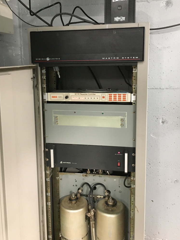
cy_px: 99
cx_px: 79
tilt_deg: -9.3
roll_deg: +1.4
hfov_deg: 40.6
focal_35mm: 35
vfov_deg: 52.3
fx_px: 243
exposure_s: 1/15
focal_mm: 4.15
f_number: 2.2
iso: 400
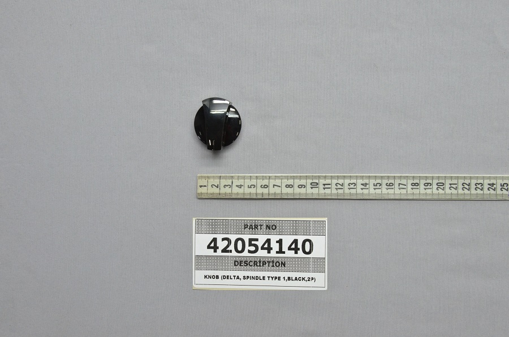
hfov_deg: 53.2
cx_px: 254
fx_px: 508
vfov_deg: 36.7
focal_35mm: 36
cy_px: 168
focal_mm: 24
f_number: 5.6
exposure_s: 1/90
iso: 1100
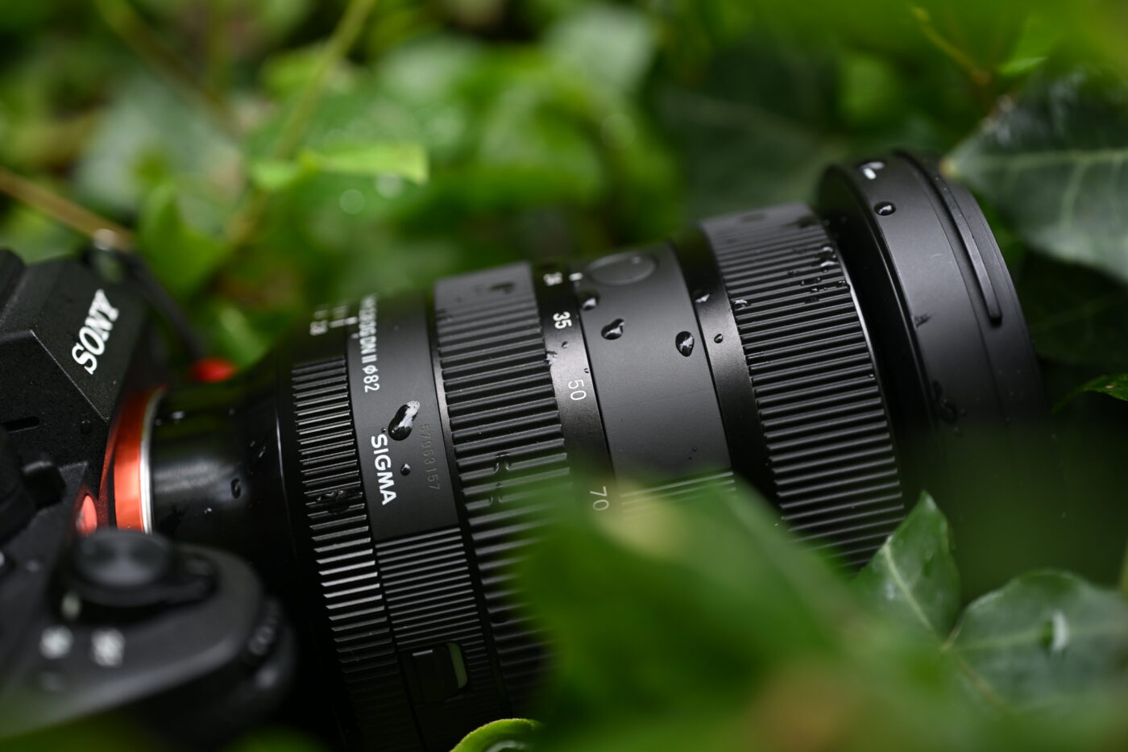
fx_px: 1566
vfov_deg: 27.0
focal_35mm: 50
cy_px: 376
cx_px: 564
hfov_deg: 39.6
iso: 320
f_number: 3.8
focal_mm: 50
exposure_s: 1/250
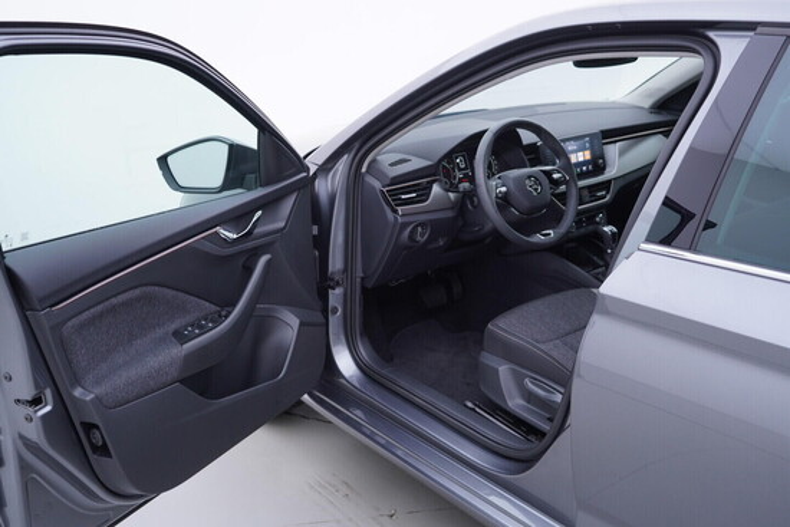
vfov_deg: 36.9
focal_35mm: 36
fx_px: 790
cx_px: 395
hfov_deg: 53.1
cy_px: 264
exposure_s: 1/50
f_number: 3.2
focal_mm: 24
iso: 125
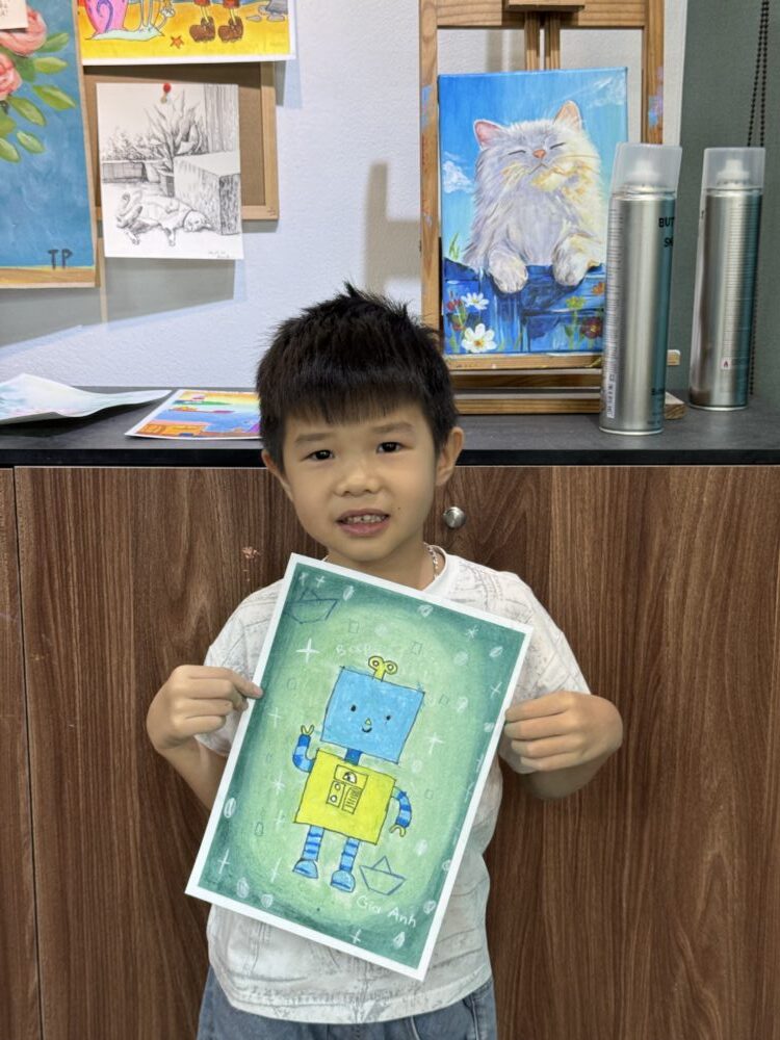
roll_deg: -0.1
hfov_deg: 30.3
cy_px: 520
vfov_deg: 39.7
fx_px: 1442
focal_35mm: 48
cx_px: 390
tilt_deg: -12.1
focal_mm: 6.76
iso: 80
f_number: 1.78
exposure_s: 1/100
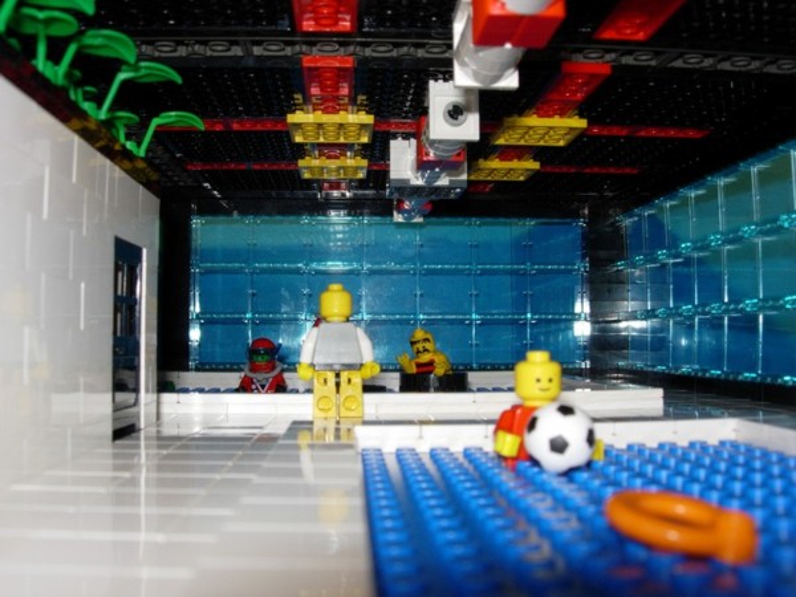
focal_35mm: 38
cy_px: 298
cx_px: 398
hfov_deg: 49.0
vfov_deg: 37.7
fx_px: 874
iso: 79
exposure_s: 1
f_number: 4.8
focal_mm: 7.8
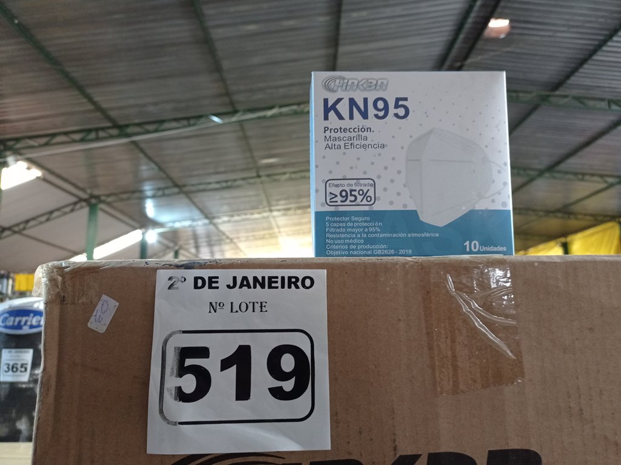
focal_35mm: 28
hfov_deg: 63.5
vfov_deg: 49.7
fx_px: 502
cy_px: 232
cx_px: 310
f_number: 1.79
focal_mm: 4.7
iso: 660
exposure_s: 1/24
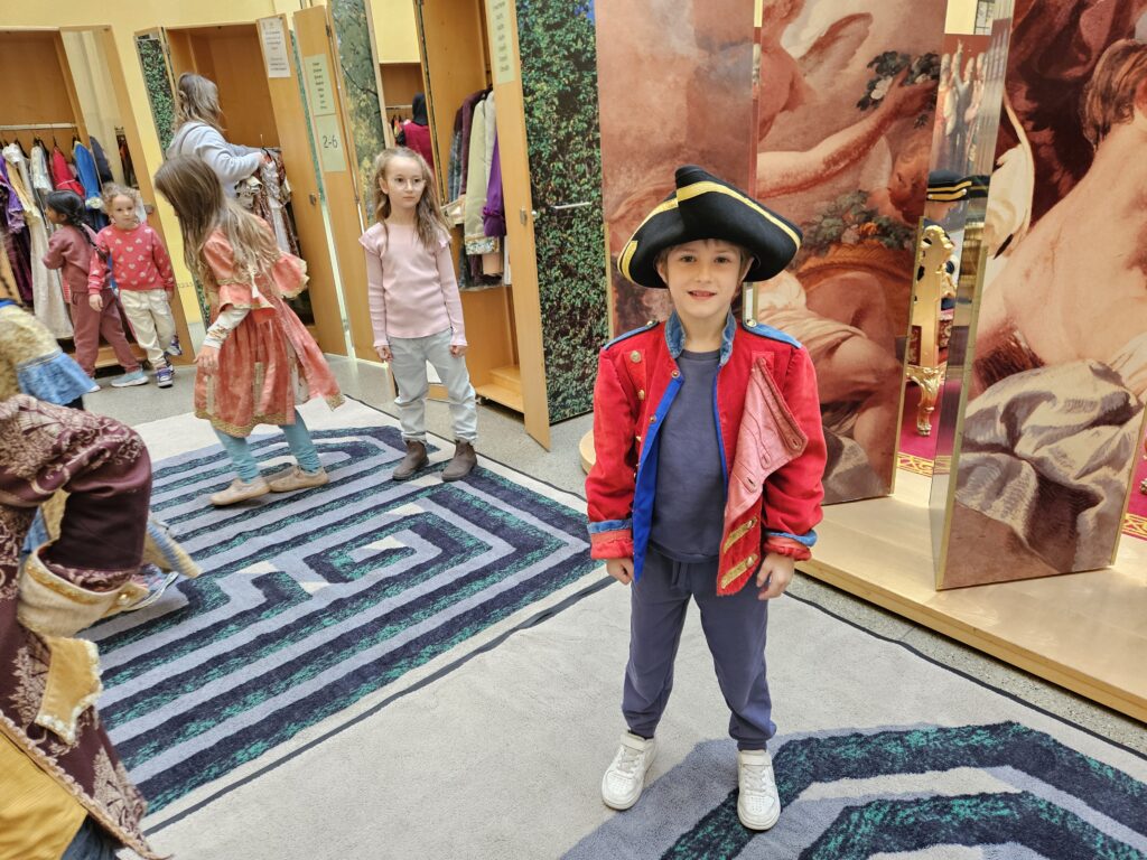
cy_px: 430
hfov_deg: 73.9
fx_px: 762
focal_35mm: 23
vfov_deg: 58.9
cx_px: 574
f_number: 1.8
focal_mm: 5.4
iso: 400
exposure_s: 1/100
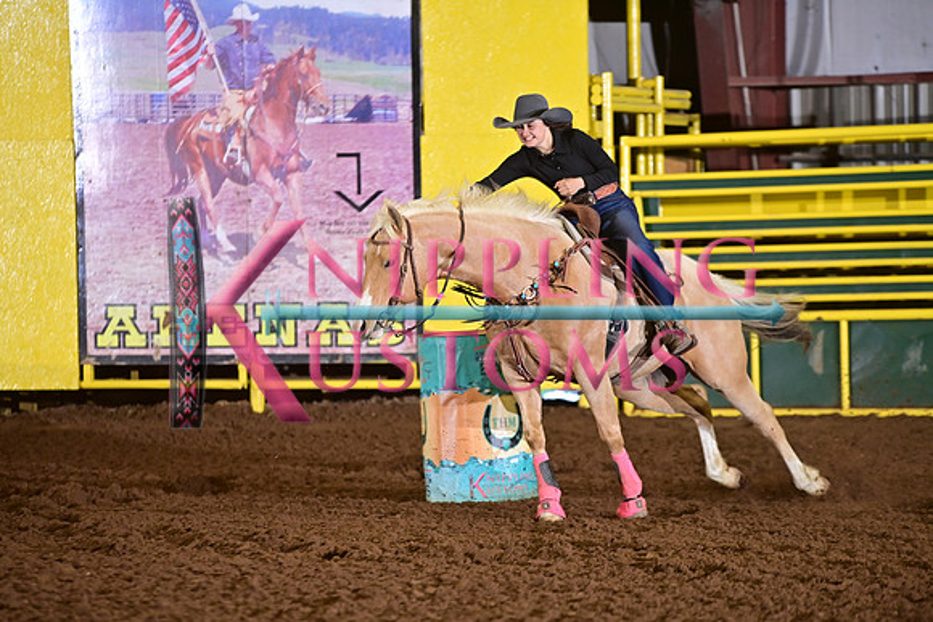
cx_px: 466
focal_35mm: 200
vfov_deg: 6.9
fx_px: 5184
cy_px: 311
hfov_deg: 10.3
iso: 1000
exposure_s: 1/200
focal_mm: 200
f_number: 3.2
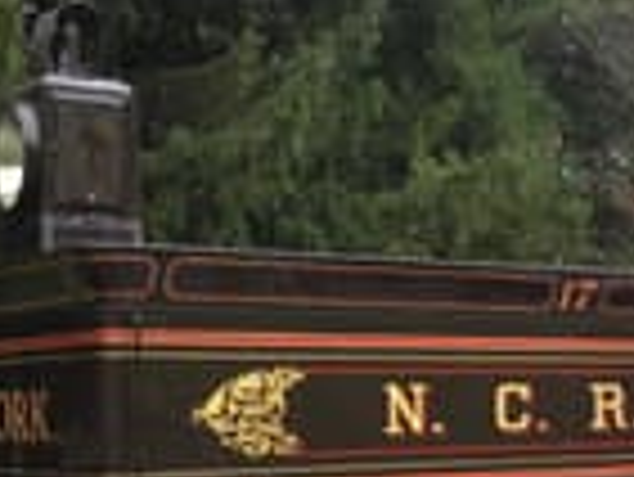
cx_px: 706
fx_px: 1815
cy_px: 364
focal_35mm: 99
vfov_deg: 14.9
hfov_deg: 19.0
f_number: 2.4
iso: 50
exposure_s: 1/120
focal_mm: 4.28
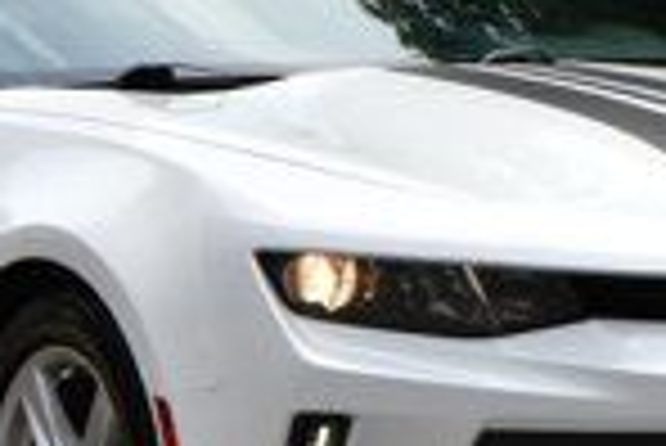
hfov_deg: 3.5
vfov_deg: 2.4
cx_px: 252
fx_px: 10833
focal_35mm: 585
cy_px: -47
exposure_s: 1/250
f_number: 8
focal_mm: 90
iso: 125
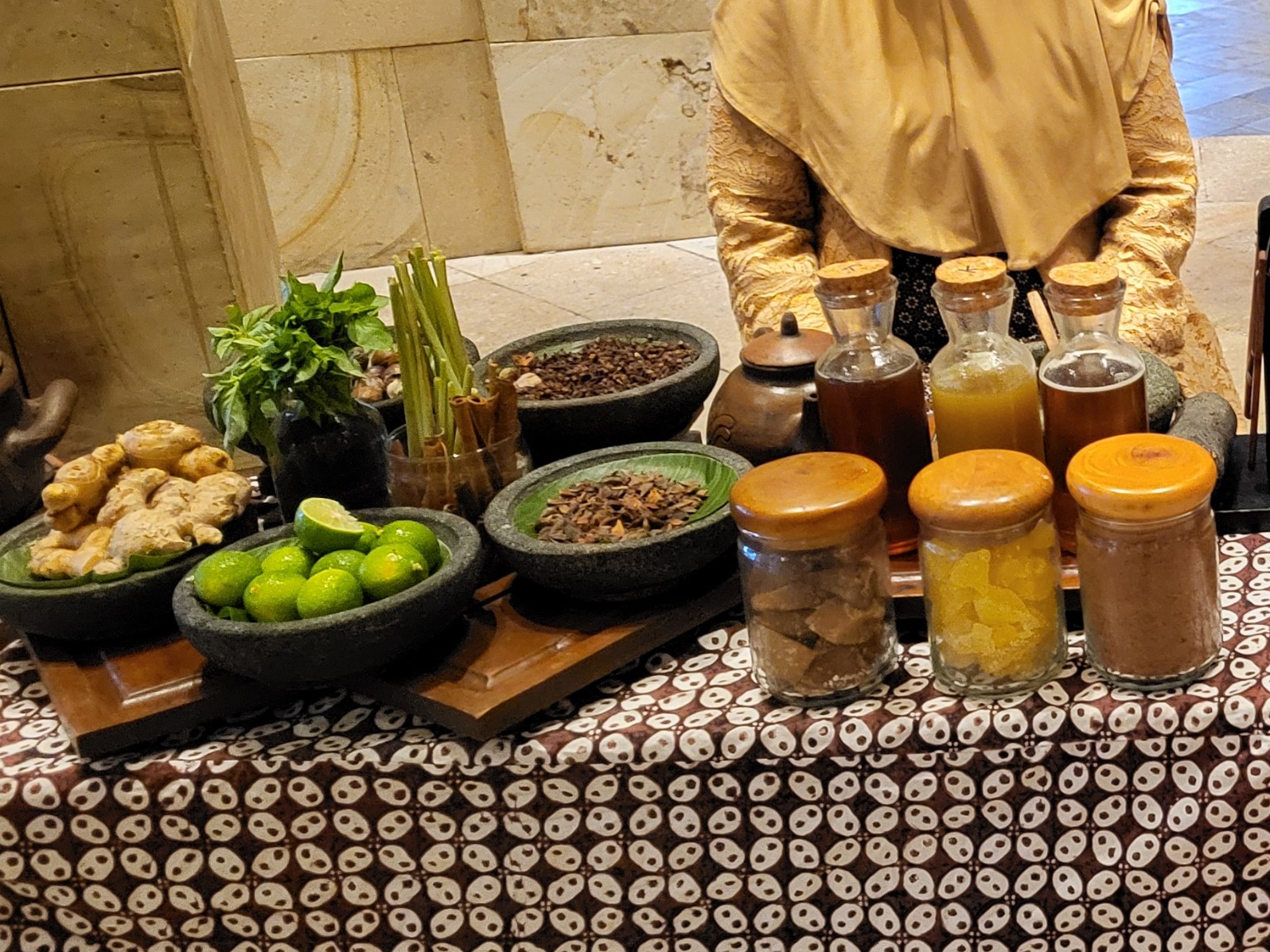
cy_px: 400
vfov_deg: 25.6
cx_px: 1385
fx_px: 2091
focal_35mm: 57
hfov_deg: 30.4
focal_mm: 5.4
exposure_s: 1/25
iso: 1250
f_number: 1.8
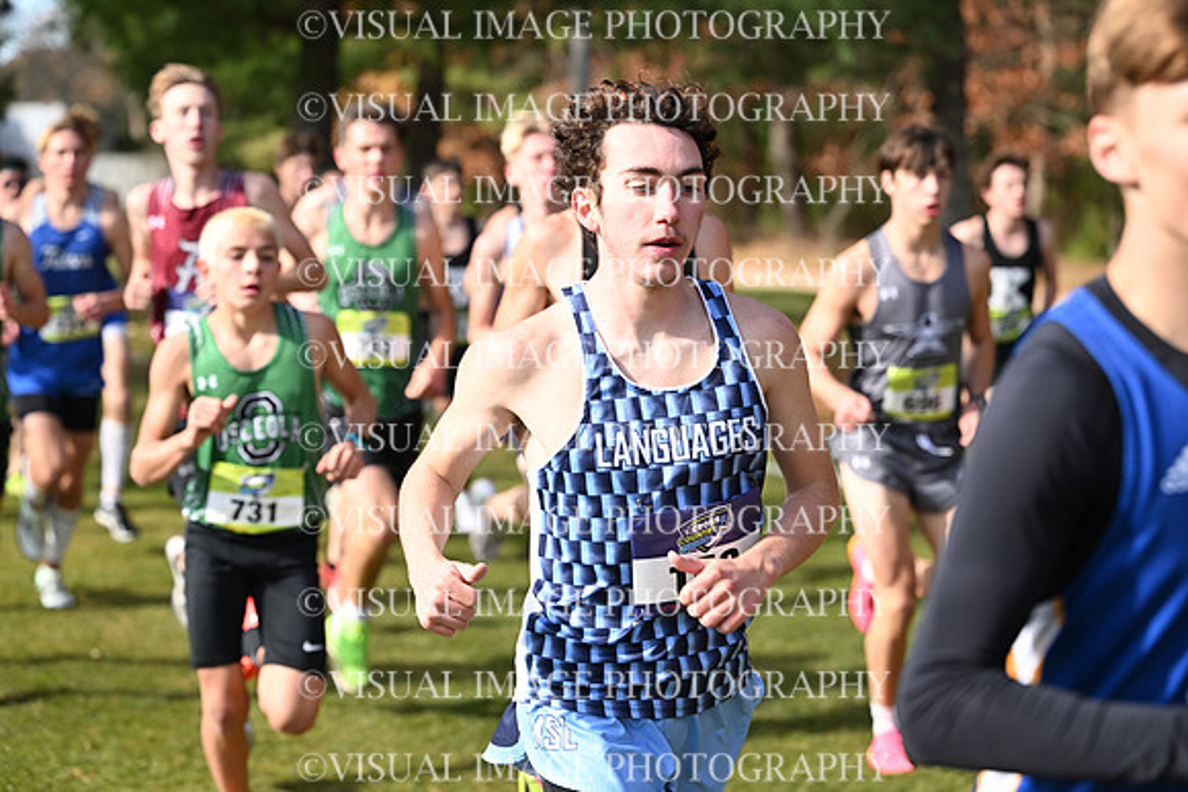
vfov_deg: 15.2
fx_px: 2971
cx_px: 594
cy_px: 396
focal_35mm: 90
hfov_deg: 22.6
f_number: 3.5
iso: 250
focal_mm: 90
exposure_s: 1/1000
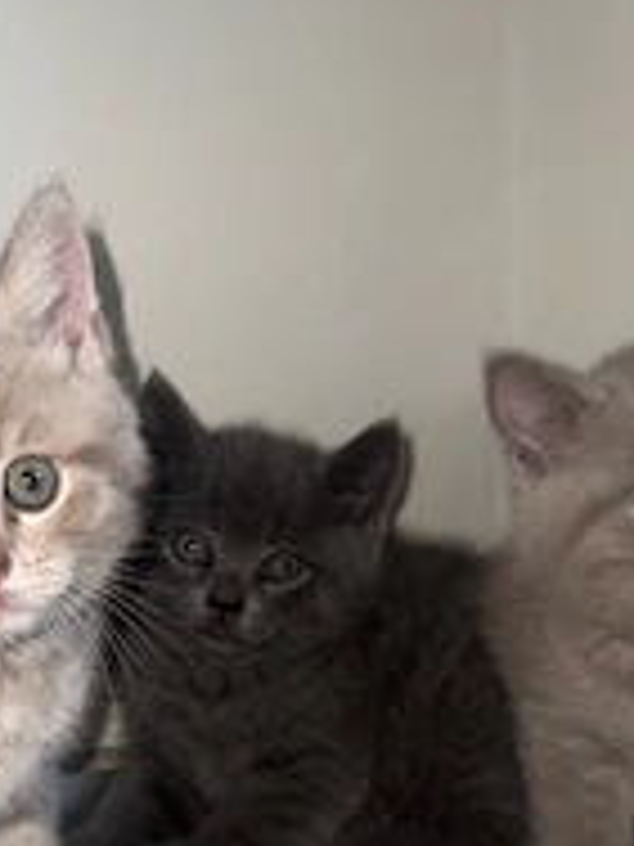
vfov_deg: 36.3
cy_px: 670
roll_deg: +1.0
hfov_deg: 28.3
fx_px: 1245
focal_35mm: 51
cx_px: 180
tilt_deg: -9.1
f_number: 1.78
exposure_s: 1/61
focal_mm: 6.76
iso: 50
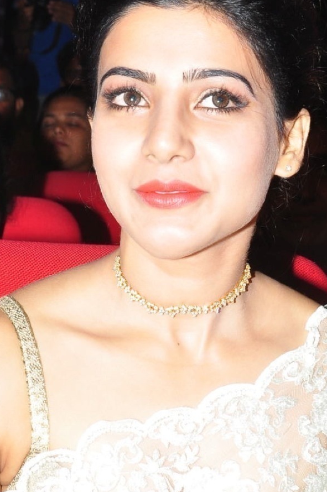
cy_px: 395
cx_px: 183
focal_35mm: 128
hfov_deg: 10.7
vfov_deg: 15.9
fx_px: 1749
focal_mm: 42
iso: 400
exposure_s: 1/125
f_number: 11
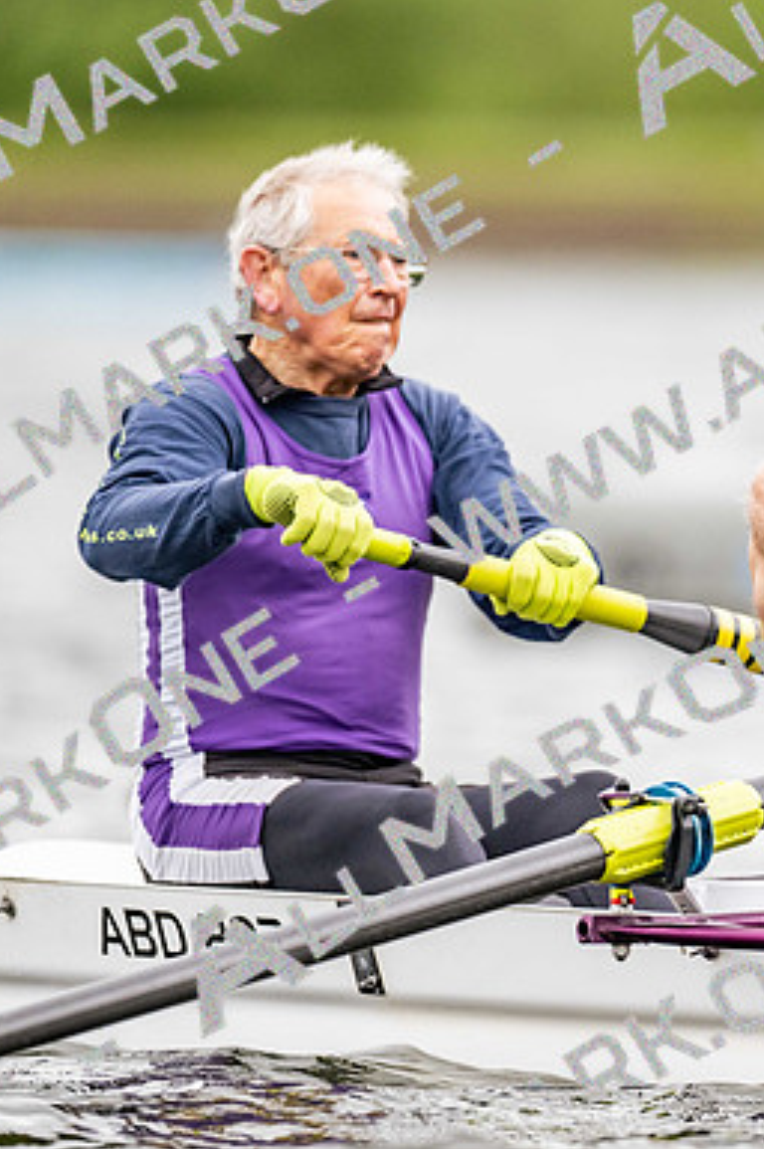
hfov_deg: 1.5
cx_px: 797
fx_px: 28859
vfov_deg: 2.3
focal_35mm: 905
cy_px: 574
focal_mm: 600
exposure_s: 1/2500
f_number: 4
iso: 900
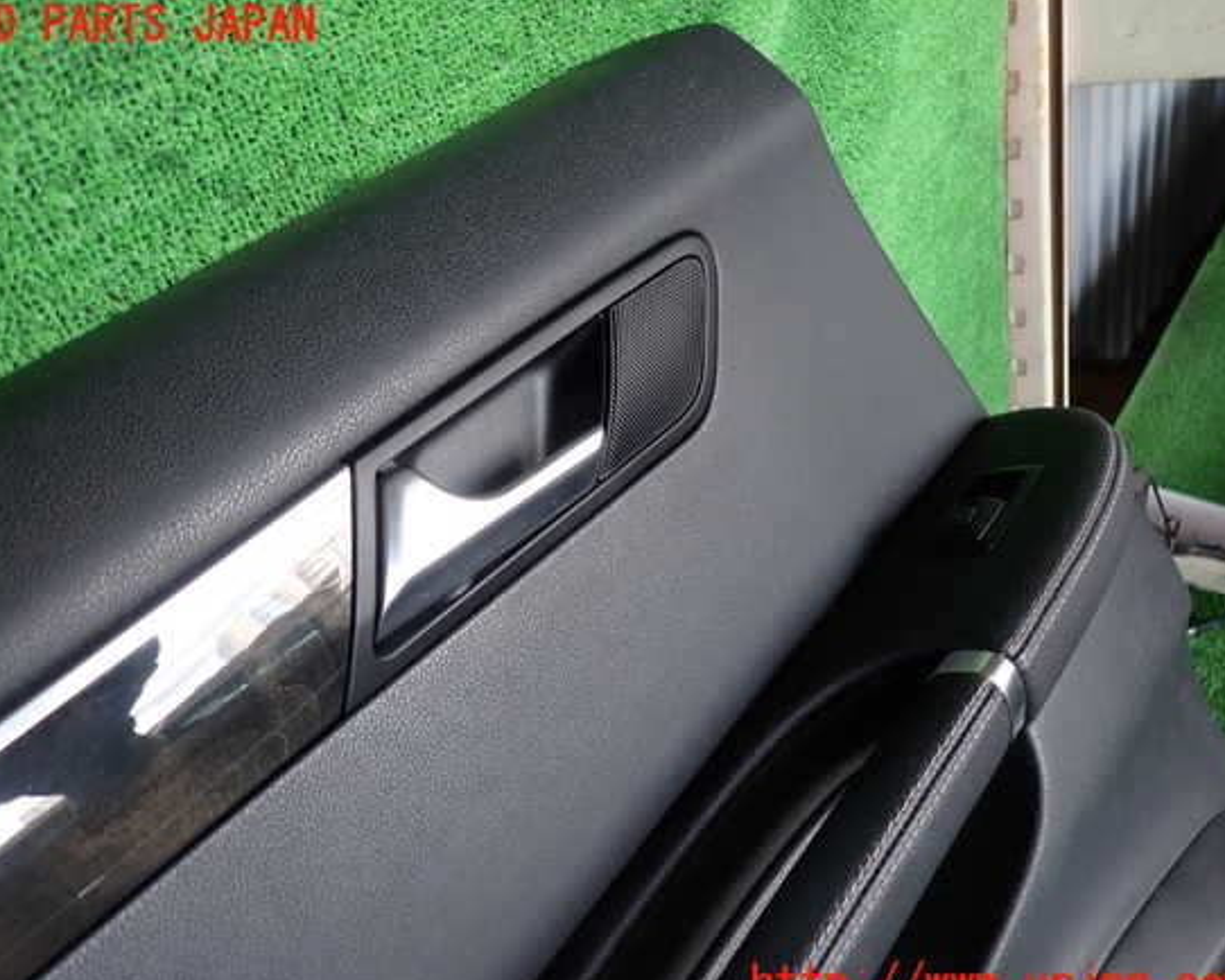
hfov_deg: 64.0
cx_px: 583
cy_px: 506
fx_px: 979
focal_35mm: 27
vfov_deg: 53.2
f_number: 2
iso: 100
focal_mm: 4.5
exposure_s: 1/60
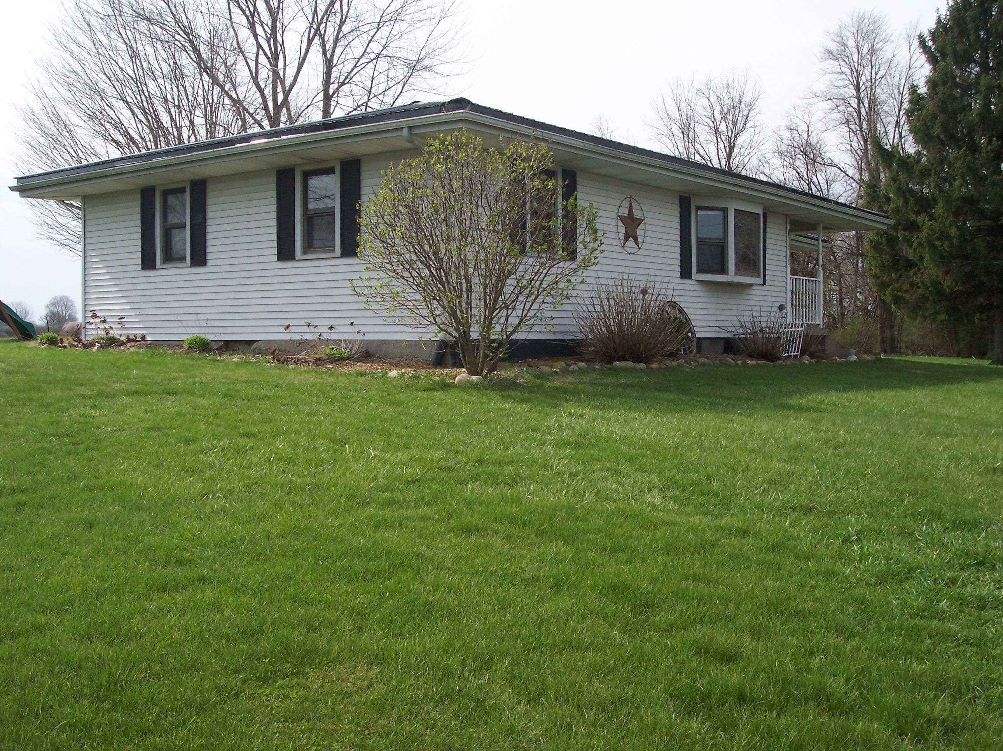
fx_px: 1100
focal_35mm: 38
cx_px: 502
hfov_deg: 49.0
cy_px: 376
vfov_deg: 37.7
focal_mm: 8
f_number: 4.8
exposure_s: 1/700
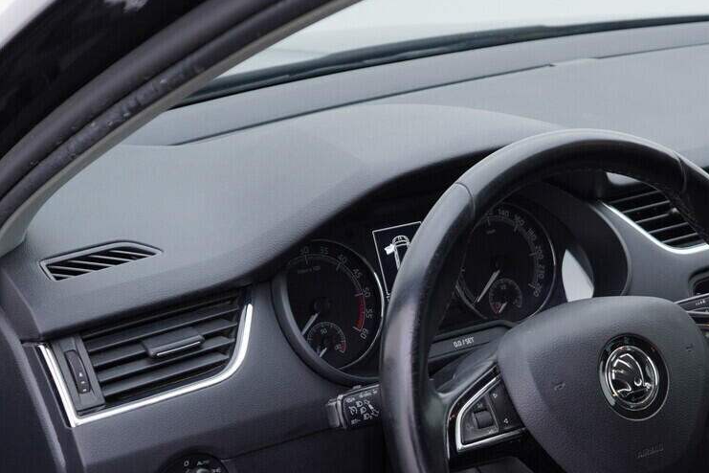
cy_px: 458
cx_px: 550
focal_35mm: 70
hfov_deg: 28.3
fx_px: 1379
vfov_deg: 19.0
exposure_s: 1/50
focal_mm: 24
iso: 125
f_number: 3.2
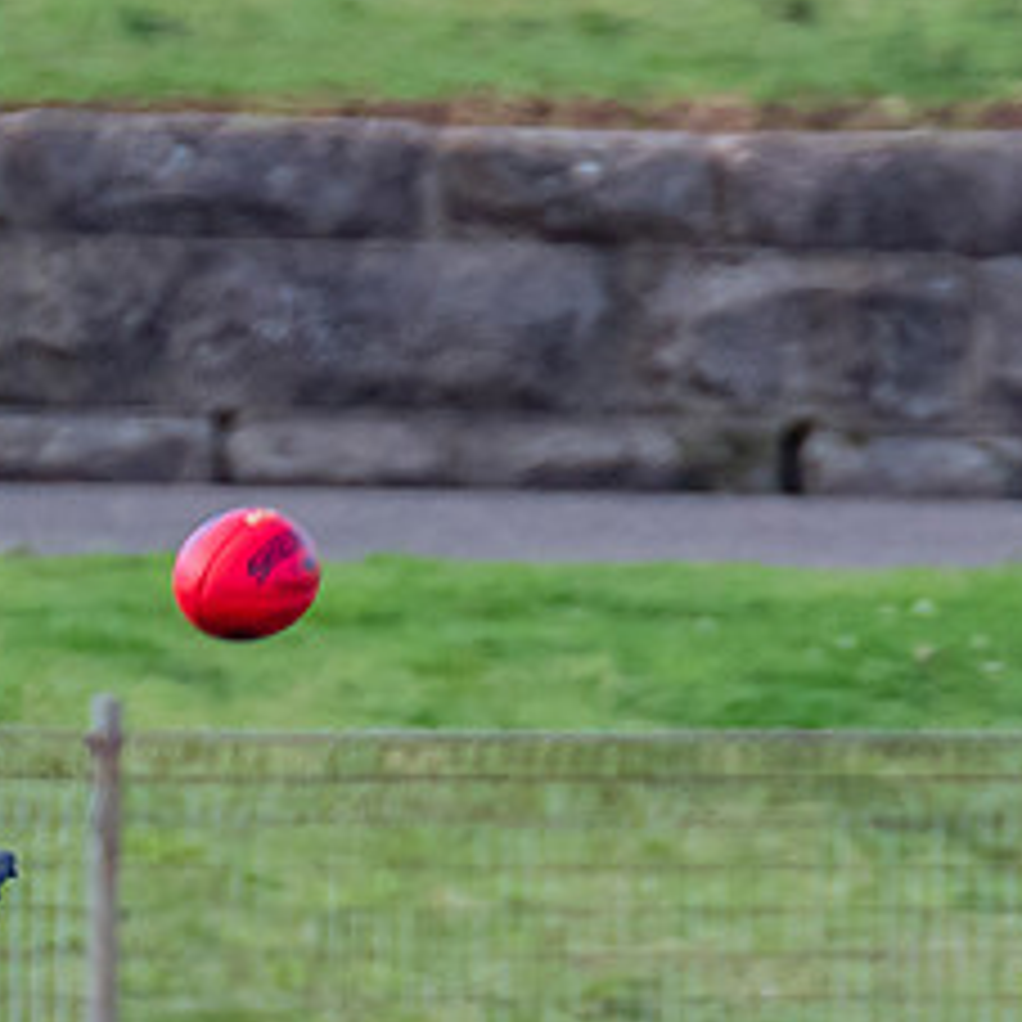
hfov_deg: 0.7
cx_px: -69
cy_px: 688
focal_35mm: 2404
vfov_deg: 0.7
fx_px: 80300
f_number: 4.5
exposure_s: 1/1250
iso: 800
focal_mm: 420
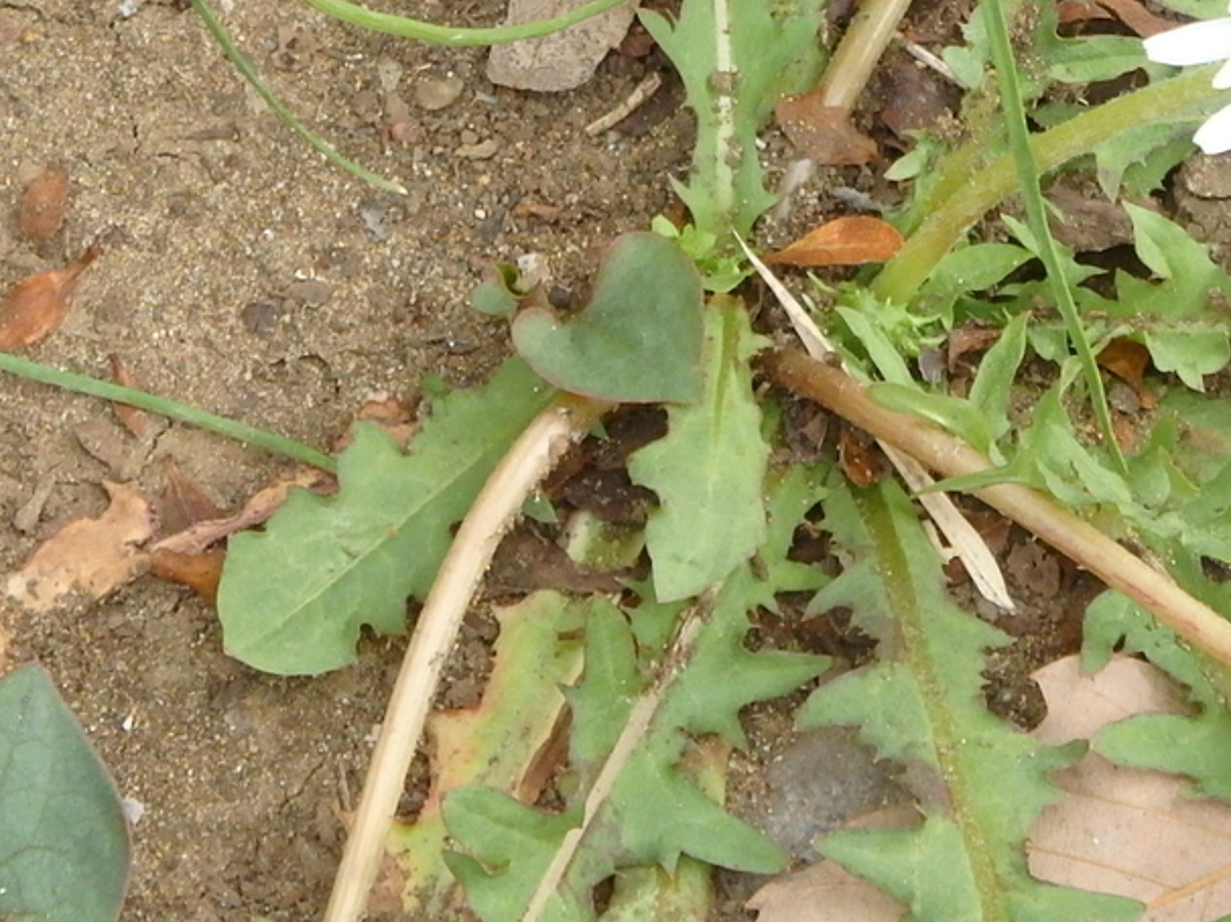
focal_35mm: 404
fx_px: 14361
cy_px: 57
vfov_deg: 3.7
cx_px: 1024
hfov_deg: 4.9
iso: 500
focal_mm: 36.5
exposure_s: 1/200
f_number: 5.9
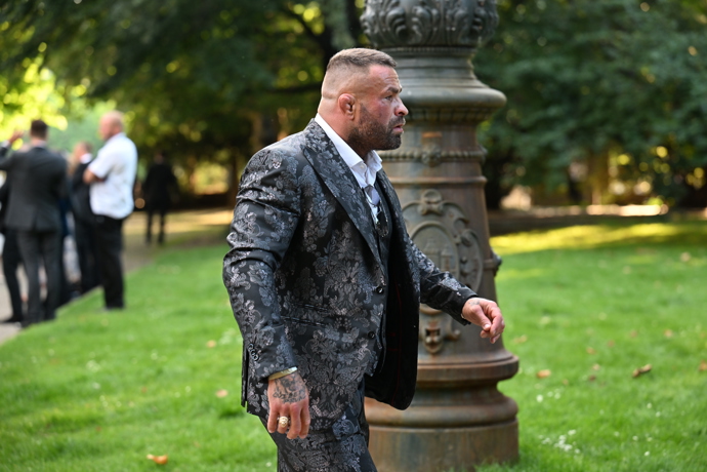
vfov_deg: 14.0
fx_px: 1924
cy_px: 236
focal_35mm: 98
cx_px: 354
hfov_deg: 20.8
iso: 1250
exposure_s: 1/400
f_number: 3.5
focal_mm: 98
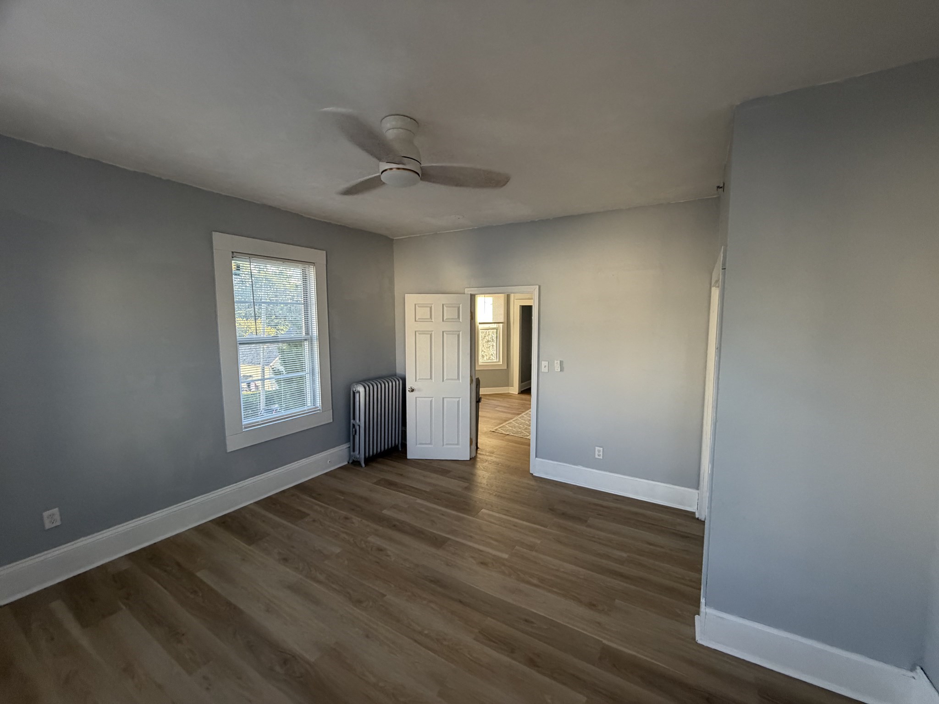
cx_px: 470
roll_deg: +0.2
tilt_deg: -4.9
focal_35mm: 14
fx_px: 380
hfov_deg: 102.1
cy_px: 352
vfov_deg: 85.7
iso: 250
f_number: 2.2
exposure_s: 1/121
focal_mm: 2.22
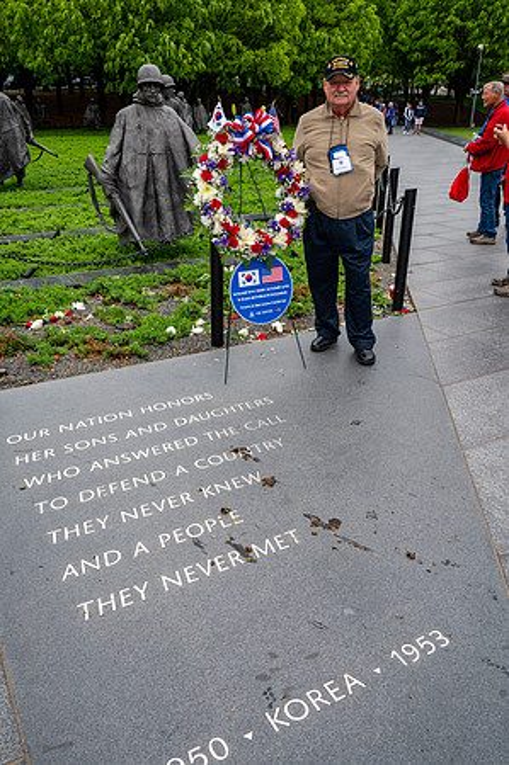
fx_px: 638
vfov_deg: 62.0
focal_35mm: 30
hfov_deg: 43.5
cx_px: 254
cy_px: 382
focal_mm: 30
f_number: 8
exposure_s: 1/640
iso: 800
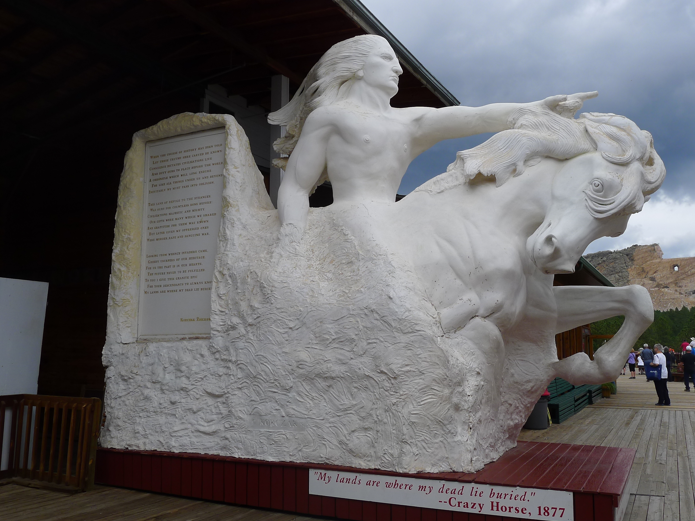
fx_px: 622
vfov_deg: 45.4
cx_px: 390
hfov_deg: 58.2
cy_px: 265
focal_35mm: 31
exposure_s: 1/640
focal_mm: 6
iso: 80
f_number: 4
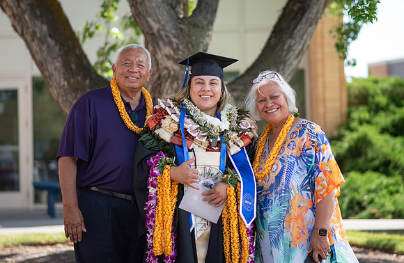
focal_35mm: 115
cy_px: 95
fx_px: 1277
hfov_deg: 18.0
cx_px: 202
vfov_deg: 11.8
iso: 160
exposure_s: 1/2000
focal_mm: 85
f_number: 1.8
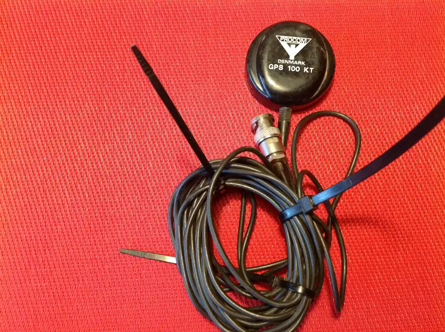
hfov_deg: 52.7
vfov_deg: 40.6
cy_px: 166
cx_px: 222
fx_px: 449
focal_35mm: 35
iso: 320
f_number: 2.4
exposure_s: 1/17
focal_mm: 4.28
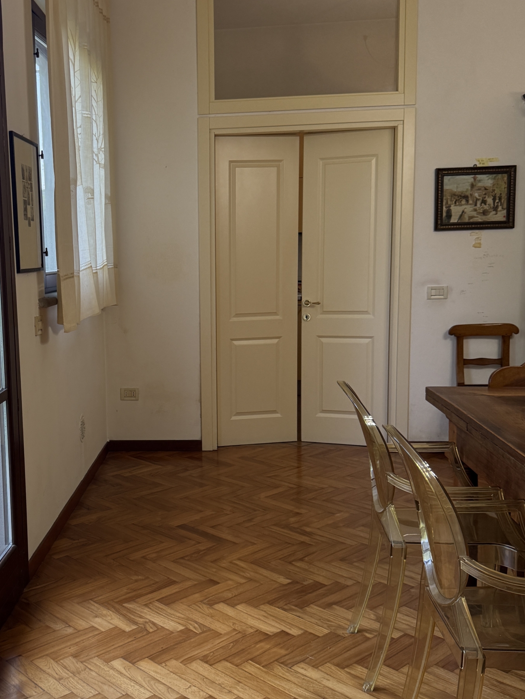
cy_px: 353
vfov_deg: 49.0
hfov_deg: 37.1
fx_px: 768
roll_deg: +1.3
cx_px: 152
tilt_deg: -5.3
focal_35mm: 38
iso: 200
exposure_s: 1/179
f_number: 1.78
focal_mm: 6.76
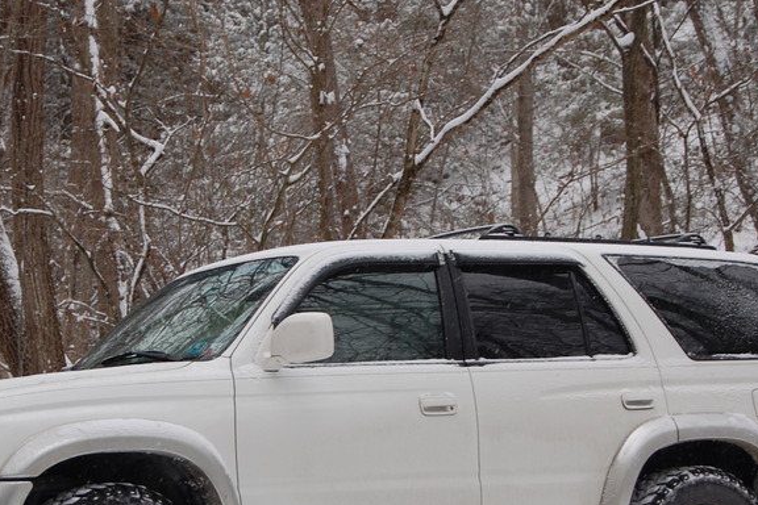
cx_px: 291
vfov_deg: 11.4
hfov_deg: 17.1
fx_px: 2524
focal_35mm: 120
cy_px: 356
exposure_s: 1/160
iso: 200
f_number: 6.3
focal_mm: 45
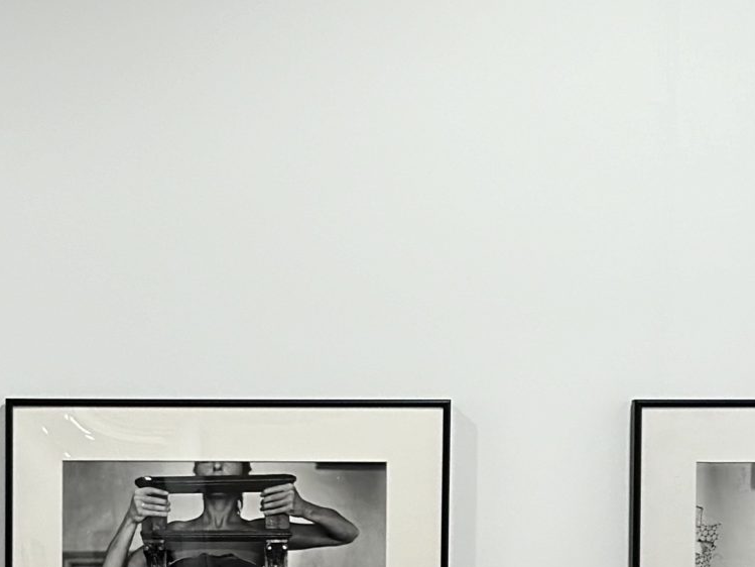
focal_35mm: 164
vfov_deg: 8.9
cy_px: 807
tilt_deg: -3.2
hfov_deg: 11.9
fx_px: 3578
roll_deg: -0.1
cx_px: 46
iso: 80
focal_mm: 6.86
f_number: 1.78
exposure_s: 1/255
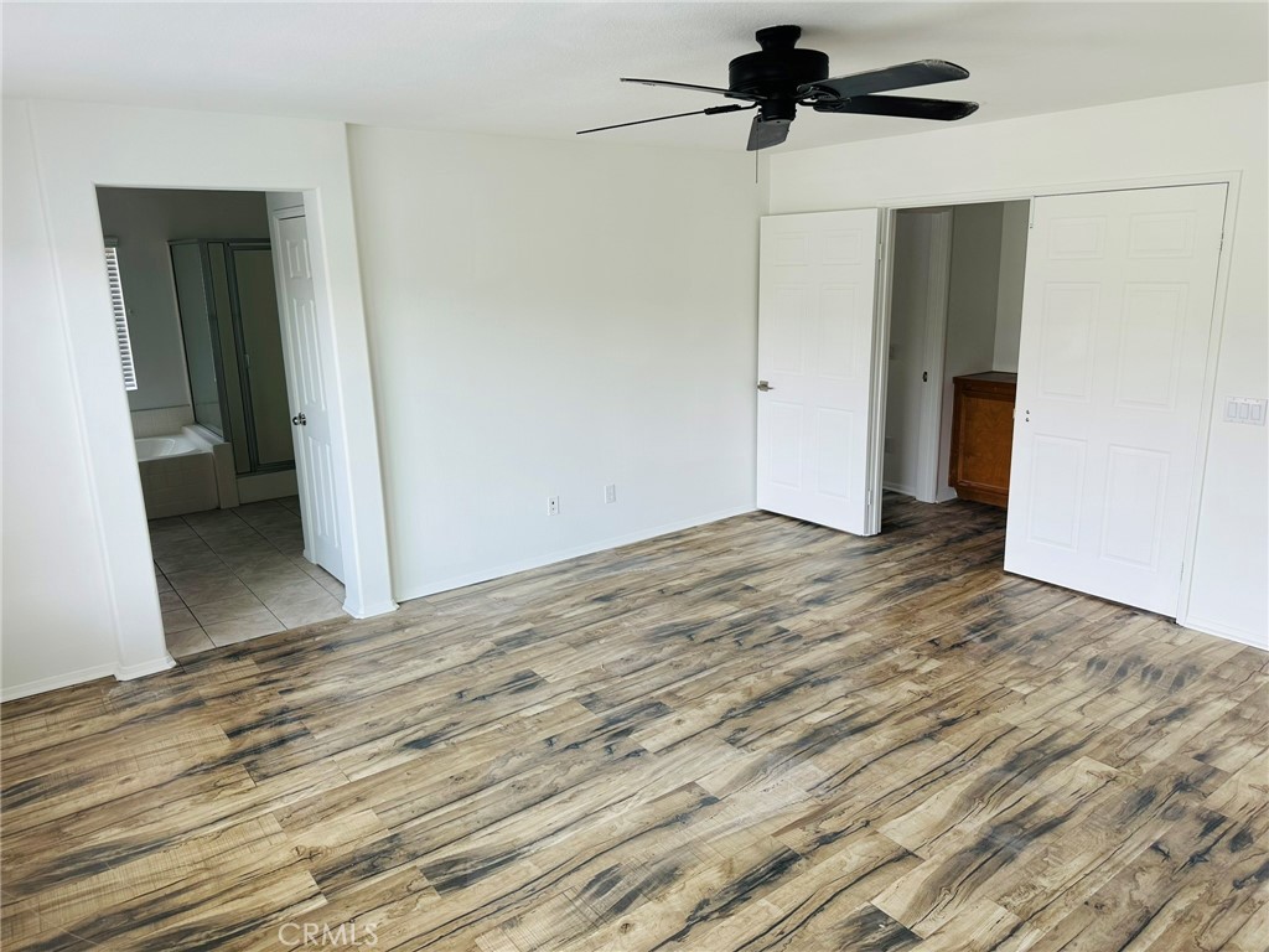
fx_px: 880
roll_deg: +1.3
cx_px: 634
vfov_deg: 56.8
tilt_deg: -13.1
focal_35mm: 24
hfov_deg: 71.6
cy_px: 476
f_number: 1.78
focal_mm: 6.86
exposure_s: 1/121
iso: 64
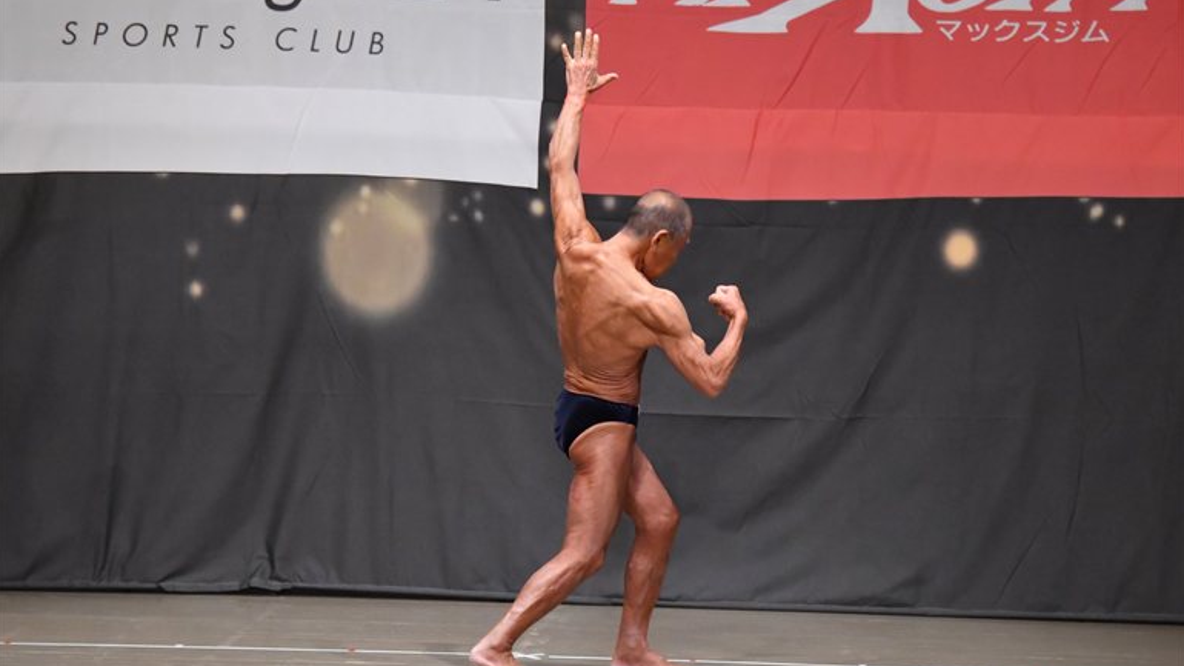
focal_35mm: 197
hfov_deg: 10.9
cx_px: 591
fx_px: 6184
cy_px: 368
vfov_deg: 6.2
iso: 6400
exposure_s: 1/400
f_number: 5.6
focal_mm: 125
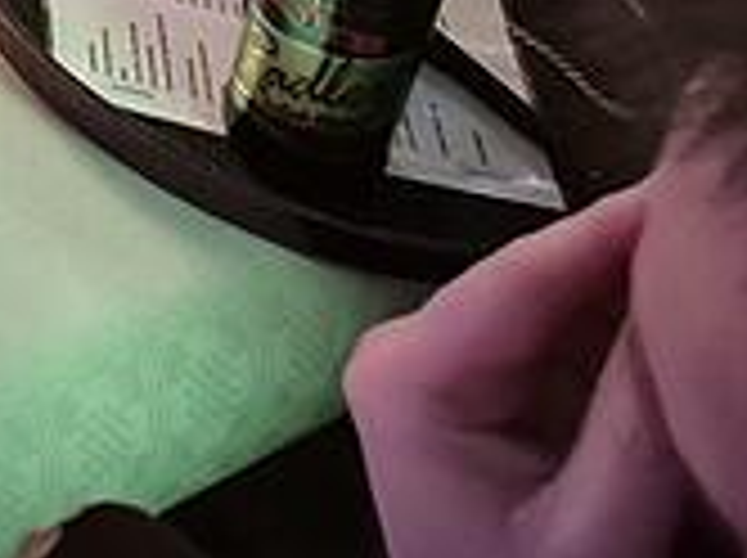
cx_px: -832
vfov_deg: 11.1
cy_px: -788
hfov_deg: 14.2
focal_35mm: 111
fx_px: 2392
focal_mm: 5.4
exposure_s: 1/17
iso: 1600
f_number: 1.8
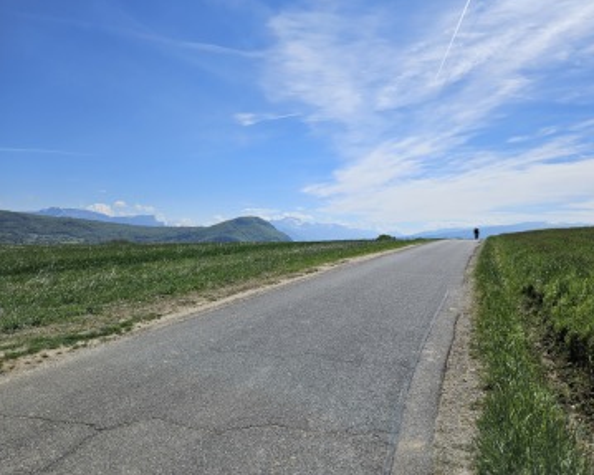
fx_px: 439
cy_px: 228
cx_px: 318
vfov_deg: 56.8
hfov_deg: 68.0
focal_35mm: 25
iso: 25
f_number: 1.8
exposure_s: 1/4566
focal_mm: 5.4
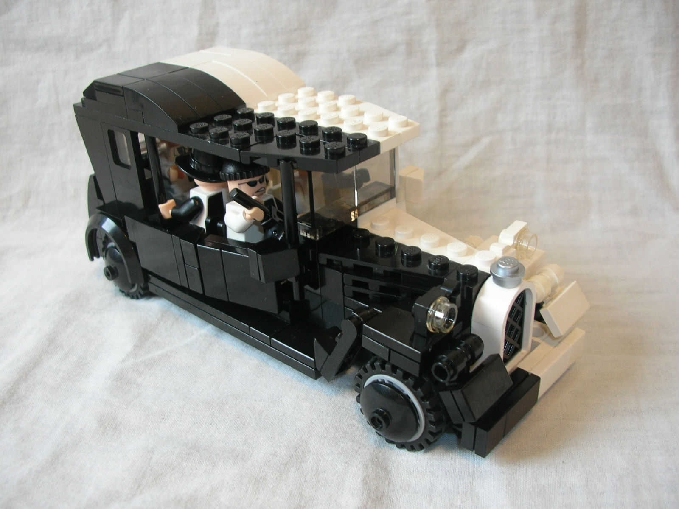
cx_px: 340
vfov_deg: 40.7
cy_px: 254
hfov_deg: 52.6
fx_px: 687
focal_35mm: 35
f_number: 2.8
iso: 50
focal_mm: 5.8
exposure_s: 1/7.3
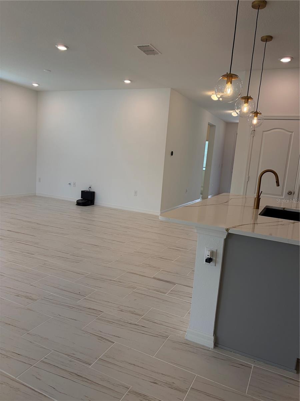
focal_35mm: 26
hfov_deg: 53.1
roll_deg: -4.2
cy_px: 200
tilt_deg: -7.9
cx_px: 150
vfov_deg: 67.3
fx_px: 300
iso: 80
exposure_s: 1/200
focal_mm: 5.96
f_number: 1.6
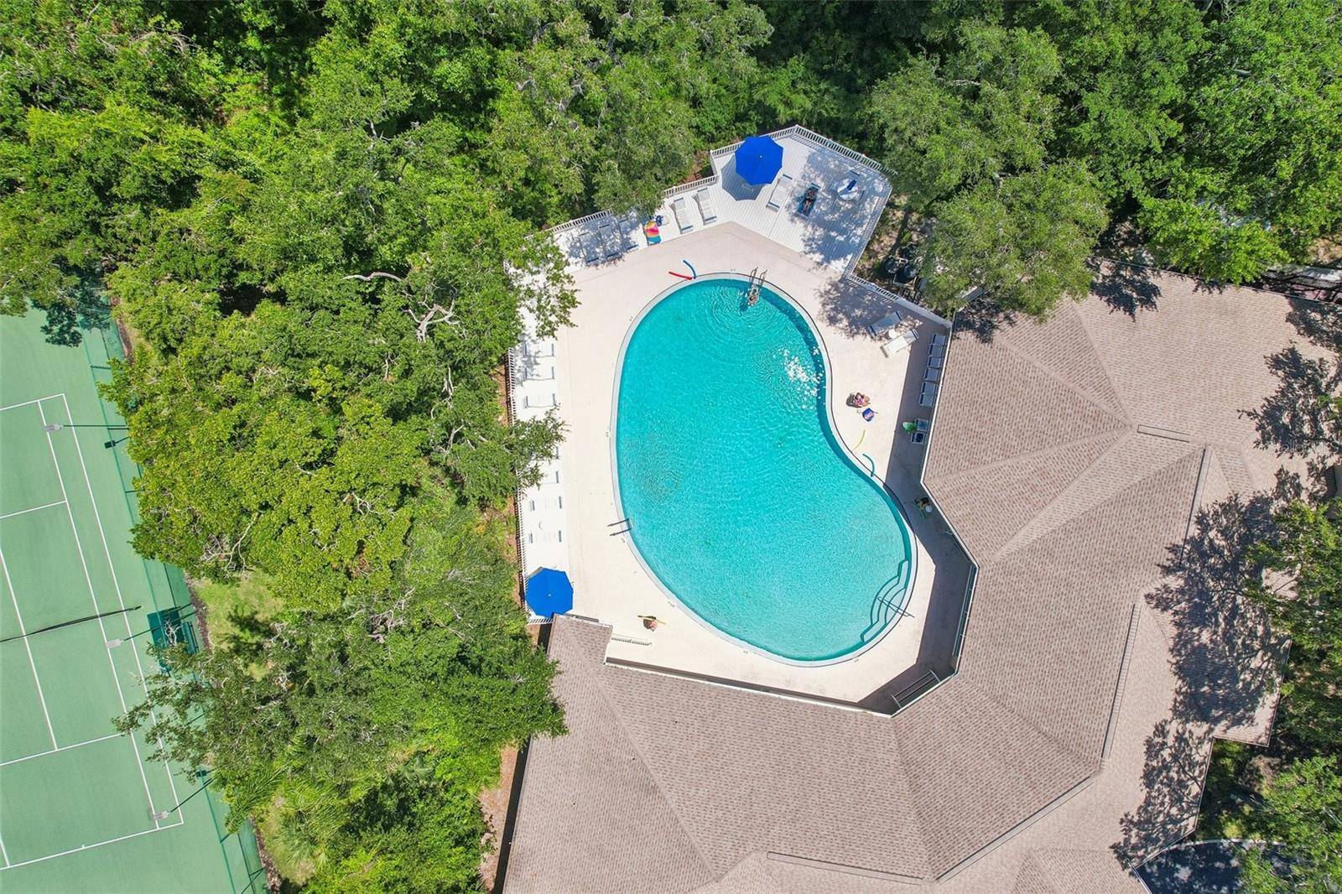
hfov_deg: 78.6
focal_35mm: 22
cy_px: 447
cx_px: 671
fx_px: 820
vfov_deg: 57.2
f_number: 2.8
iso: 110
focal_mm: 8.4
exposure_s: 1/2500
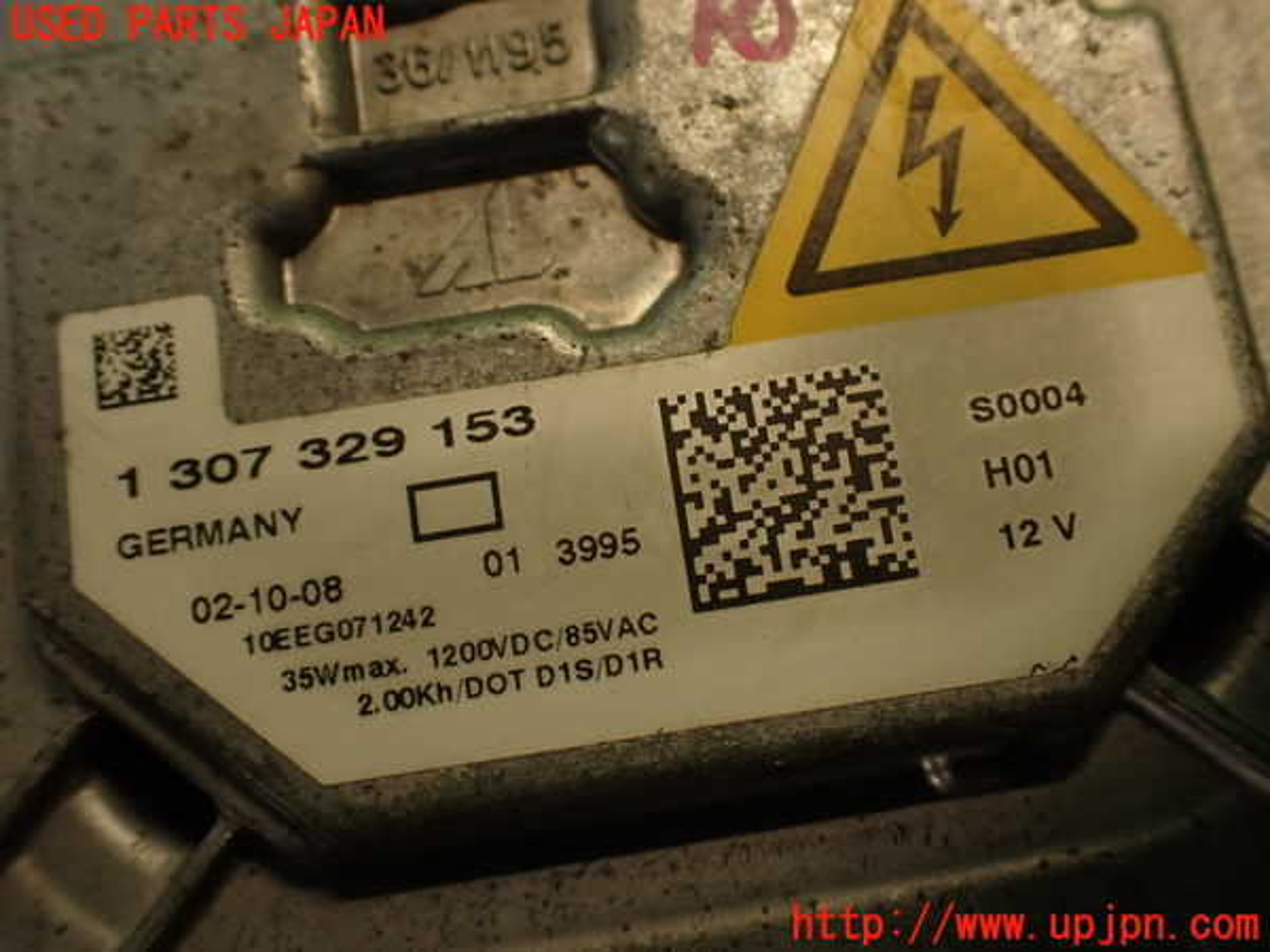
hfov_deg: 56.8
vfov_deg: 44.2
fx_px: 1174
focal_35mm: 32
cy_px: 476
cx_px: 635
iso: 200
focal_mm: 5.79
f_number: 2.4
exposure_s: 1/60
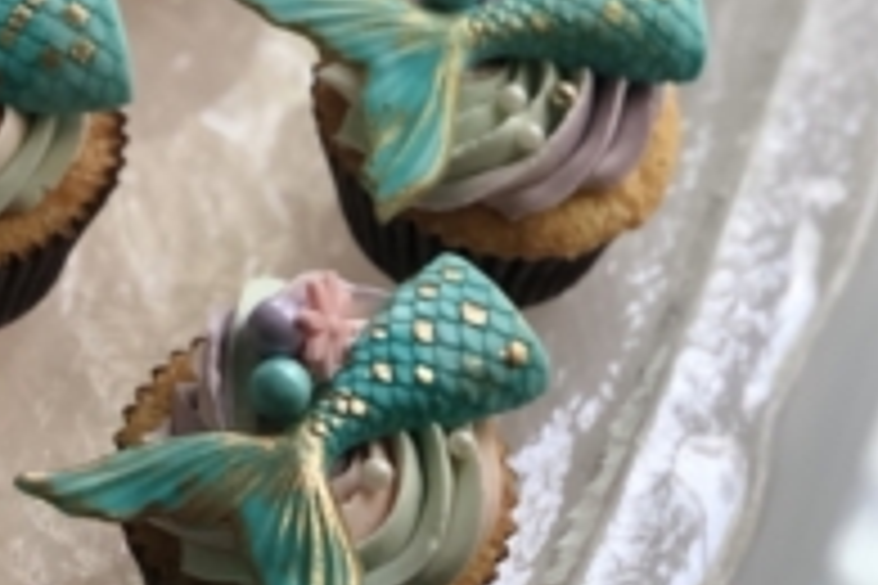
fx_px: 3707
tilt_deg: -50.6
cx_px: 124
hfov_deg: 13.4
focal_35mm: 152
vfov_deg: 9.0
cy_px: 58
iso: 50
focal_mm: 6.6
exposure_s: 1/30
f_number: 2.8
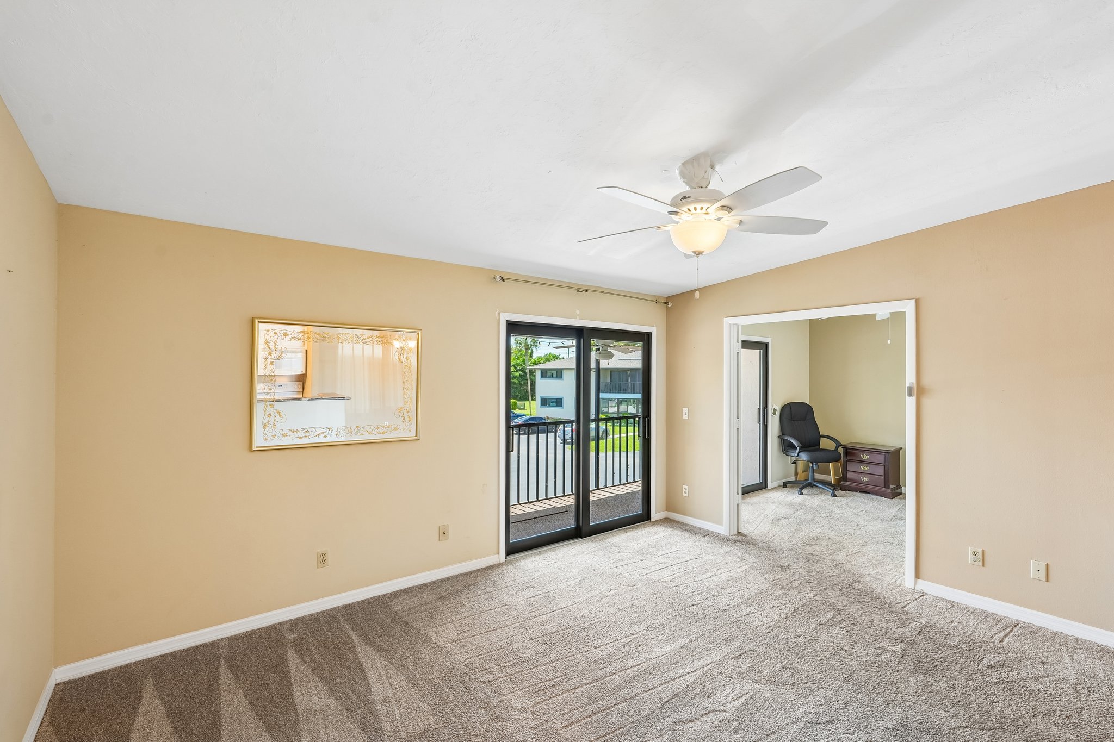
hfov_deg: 96.7
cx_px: 557
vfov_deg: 73.7
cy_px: 371
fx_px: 495
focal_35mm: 16
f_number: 8
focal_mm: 16
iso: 400
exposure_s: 1/13
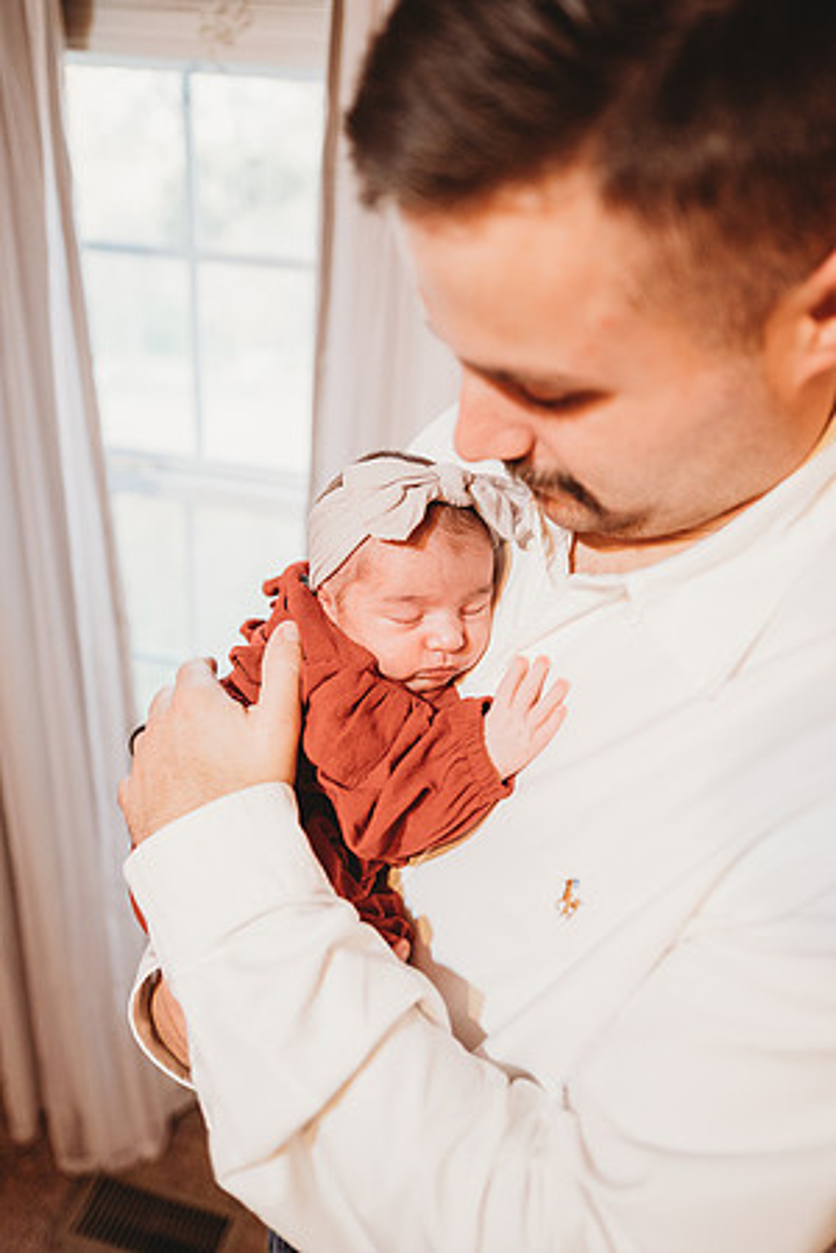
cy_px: 626
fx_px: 836
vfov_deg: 73.7
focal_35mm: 24
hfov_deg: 53.1
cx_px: 418
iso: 1600
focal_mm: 24
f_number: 1.8
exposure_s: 1/160
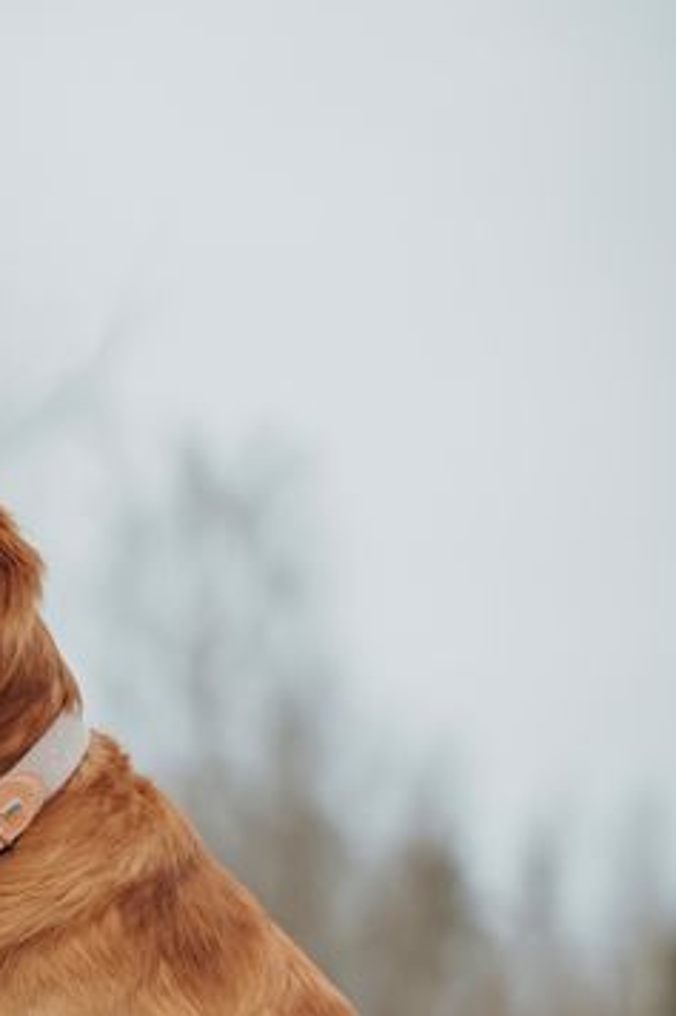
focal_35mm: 179
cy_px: 993
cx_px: 48
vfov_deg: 11.4
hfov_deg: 7.6
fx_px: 5046
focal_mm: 85
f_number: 1.8
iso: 400
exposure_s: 1/8000
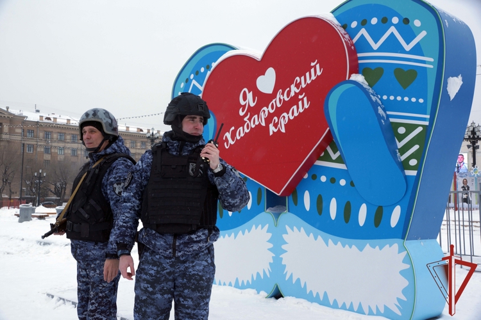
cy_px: 160
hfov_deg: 49.6
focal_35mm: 39
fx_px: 521
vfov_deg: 34.2
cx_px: 240
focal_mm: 26
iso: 100
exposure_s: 1/200
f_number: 7.1
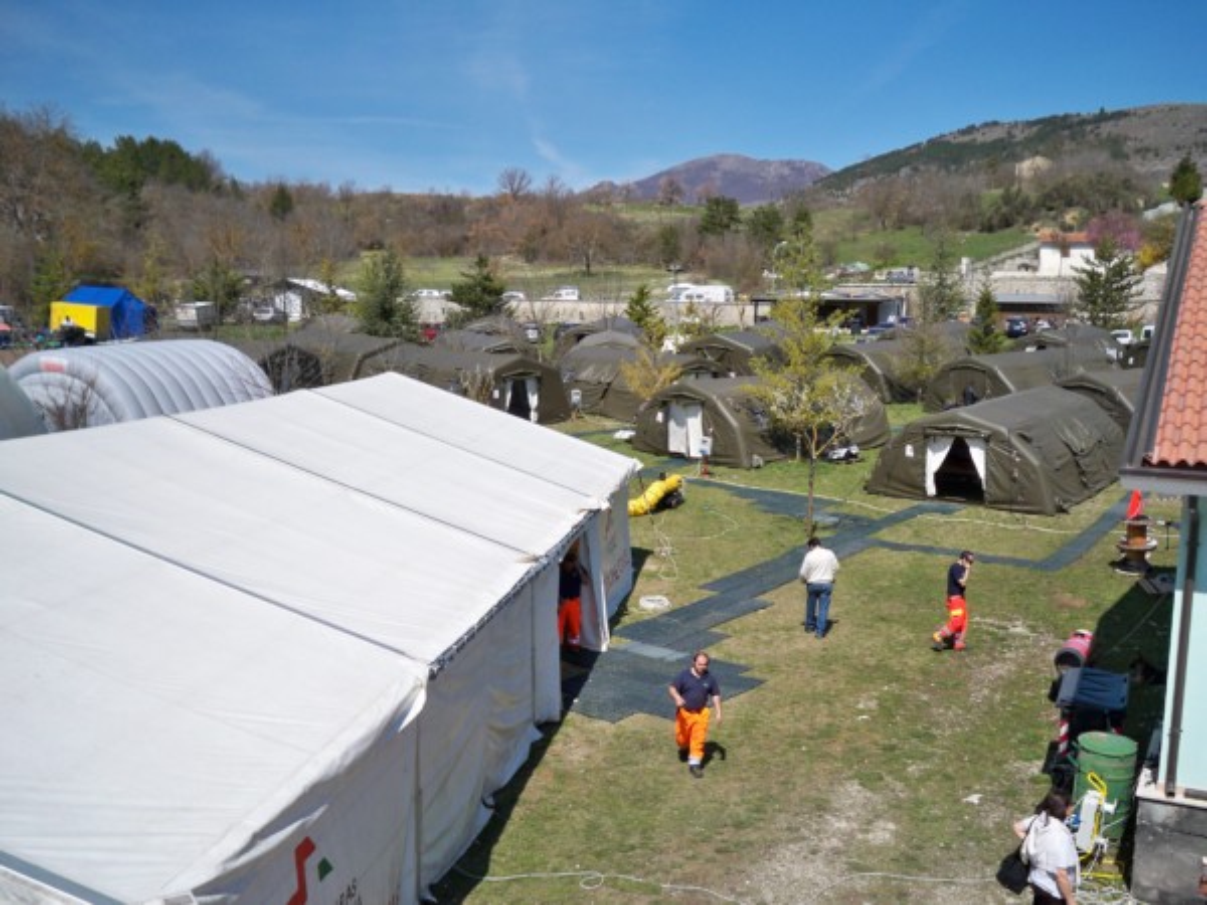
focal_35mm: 35
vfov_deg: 40.7
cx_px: 604
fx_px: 1220
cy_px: 452
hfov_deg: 52.6
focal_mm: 6.3
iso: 64
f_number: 4.7
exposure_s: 1/640
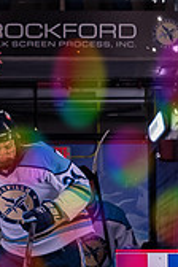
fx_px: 1683
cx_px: 61
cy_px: 228
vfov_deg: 9.0
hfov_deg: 6.1
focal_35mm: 227
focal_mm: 35
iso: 400
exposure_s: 1/200
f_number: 3.5
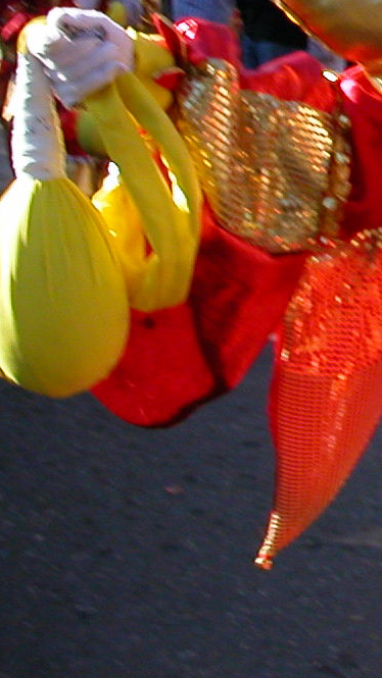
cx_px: 704
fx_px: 1747
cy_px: 142
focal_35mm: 97
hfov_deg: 11.5
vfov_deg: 21.7
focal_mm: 5.6
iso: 100
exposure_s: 1/215
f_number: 4.5
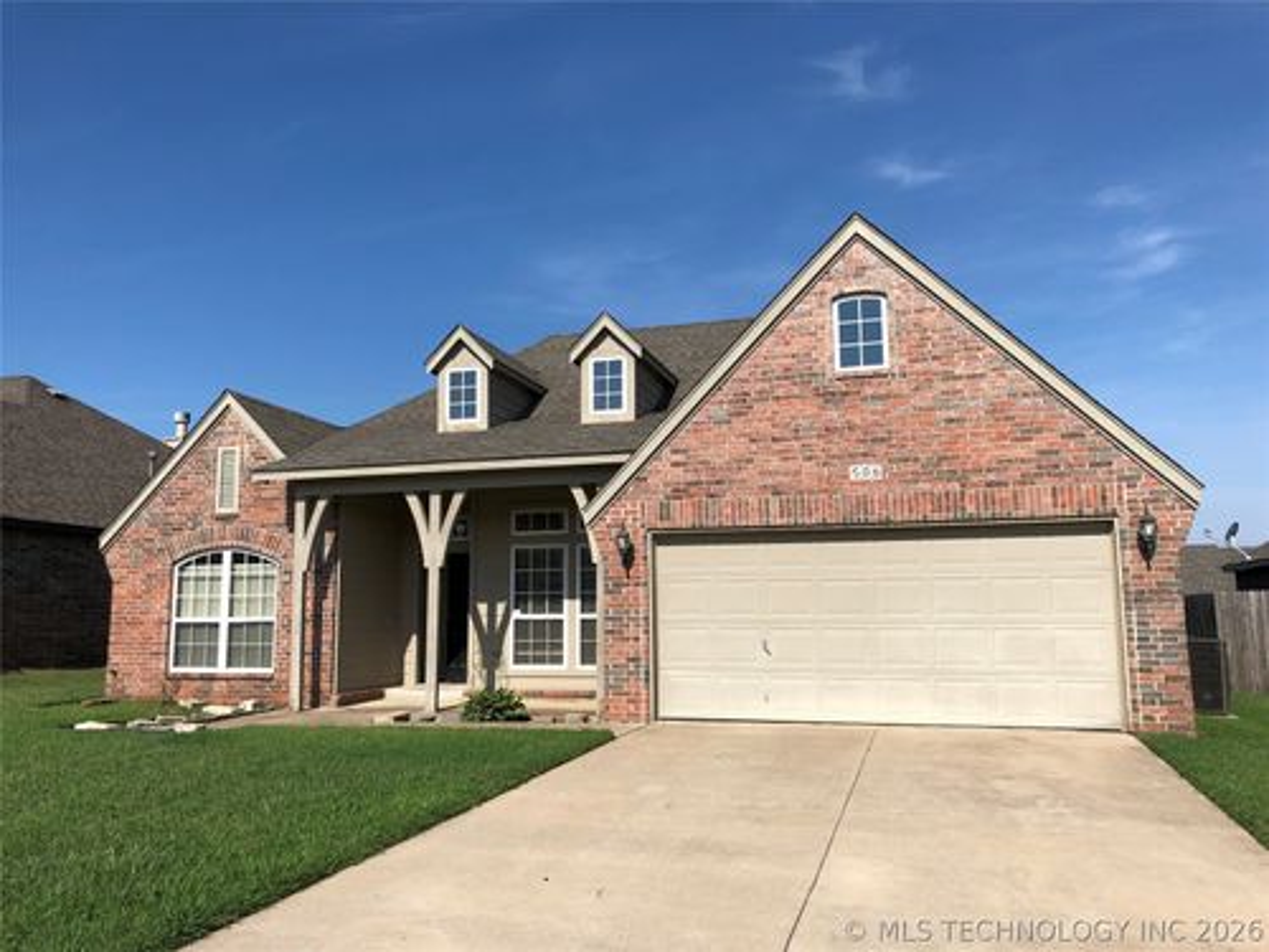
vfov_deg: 49.7
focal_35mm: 28
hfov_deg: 63.4
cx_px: 634
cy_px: 476
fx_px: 1026
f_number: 1.8
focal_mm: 3.99
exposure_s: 1/3040
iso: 20
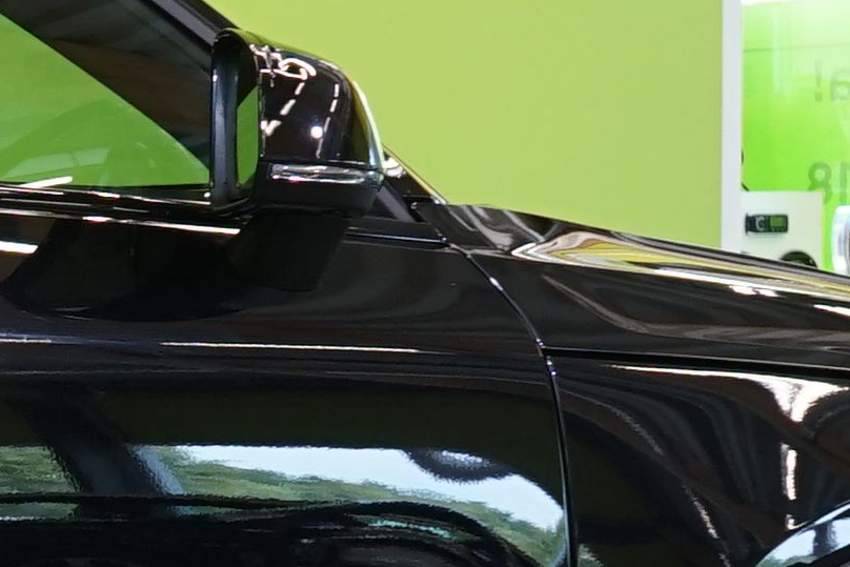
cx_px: -1047
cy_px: 639
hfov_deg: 7.9
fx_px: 5785
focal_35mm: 245
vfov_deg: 5.6
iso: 500
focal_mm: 33
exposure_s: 1/30
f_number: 6.3
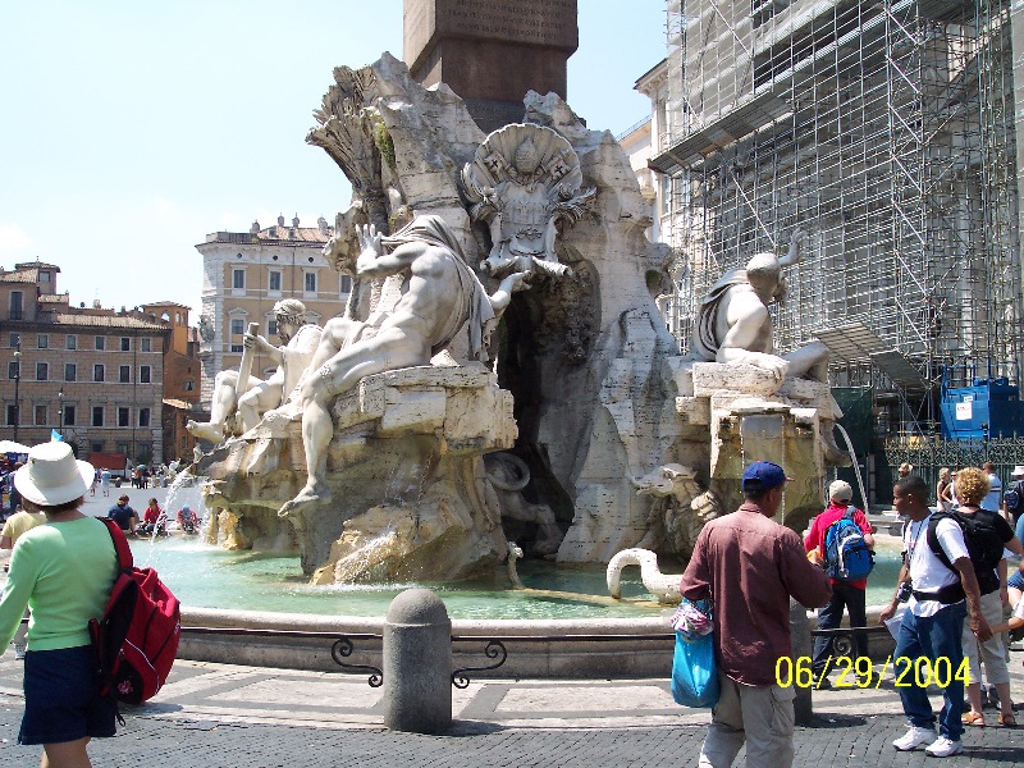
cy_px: 384
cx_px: 512
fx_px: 1124
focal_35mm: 38
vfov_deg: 37.7
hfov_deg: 49.0
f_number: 4.8
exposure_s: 1/500
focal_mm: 8
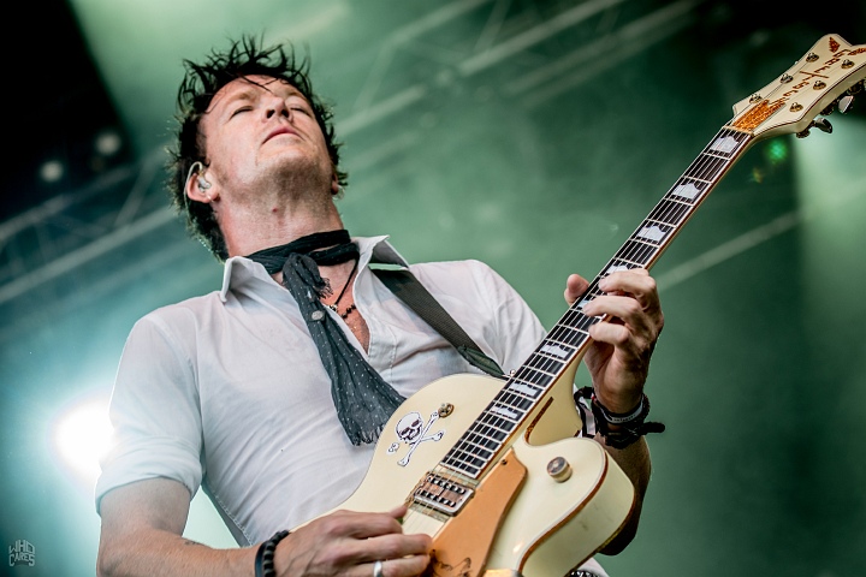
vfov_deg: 13.0
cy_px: 288
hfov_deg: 19.5
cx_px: 433
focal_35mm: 105
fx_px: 2526
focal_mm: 70
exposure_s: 1/100
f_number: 2.8
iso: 100
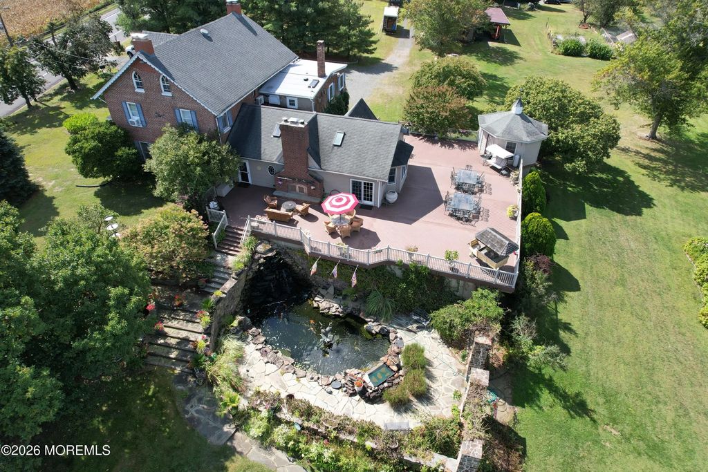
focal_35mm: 22
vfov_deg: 57.2
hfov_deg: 78.6
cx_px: 354
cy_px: 236
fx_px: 433
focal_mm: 8.38
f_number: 2.8
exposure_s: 1/800
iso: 110
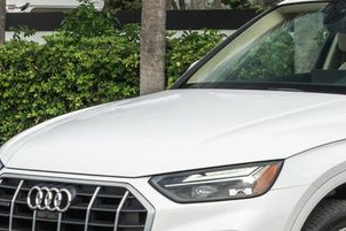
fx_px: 1643
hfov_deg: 11.8
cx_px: 386
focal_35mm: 171
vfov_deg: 8.0
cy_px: 90
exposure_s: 1/100
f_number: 8
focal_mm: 46
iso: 200
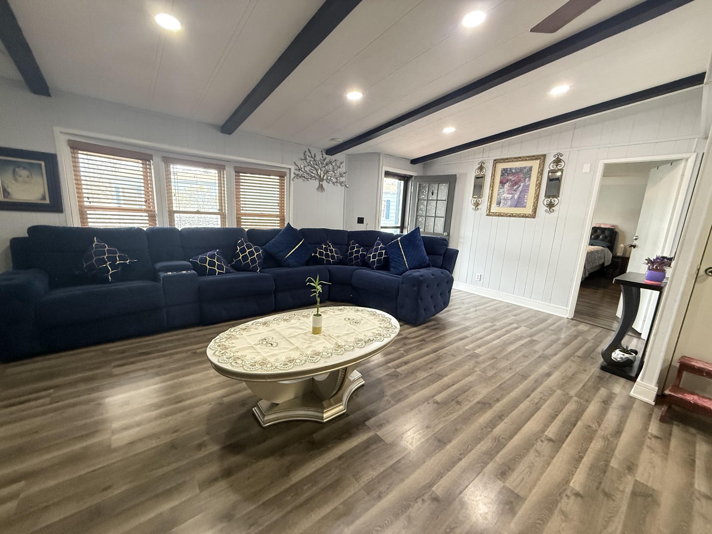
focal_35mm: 14
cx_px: 356
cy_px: 267
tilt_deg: -10.4
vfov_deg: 85.7
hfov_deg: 102.1
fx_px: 288
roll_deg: -2.5
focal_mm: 2.22
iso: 640
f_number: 2.2
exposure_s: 1/120
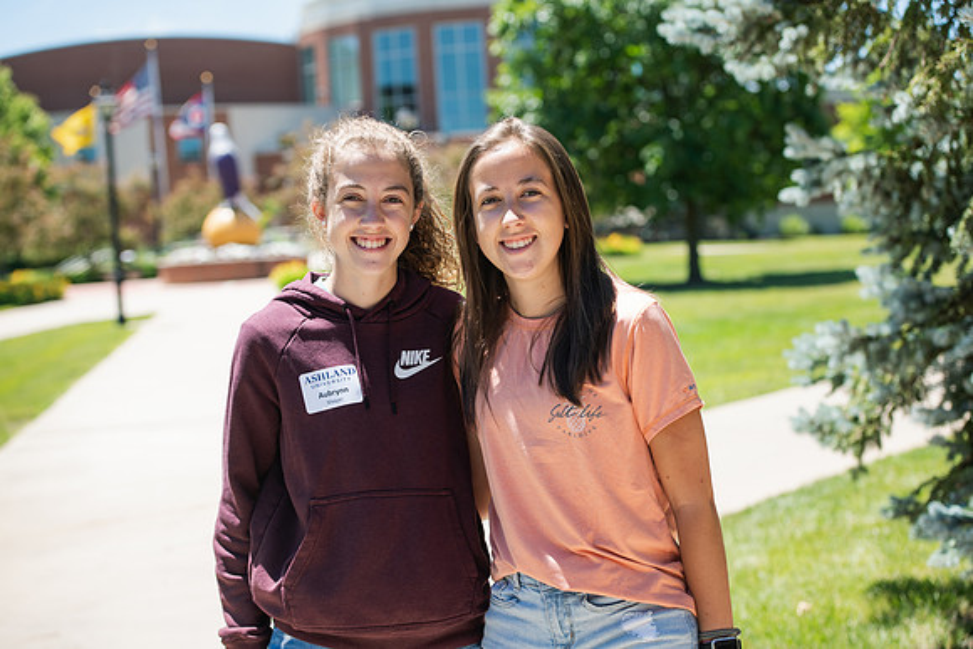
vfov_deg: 19.5
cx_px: 486
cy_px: 324
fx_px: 1892
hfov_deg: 28.8
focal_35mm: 70
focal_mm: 70
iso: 80
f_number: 4
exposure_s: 1/320
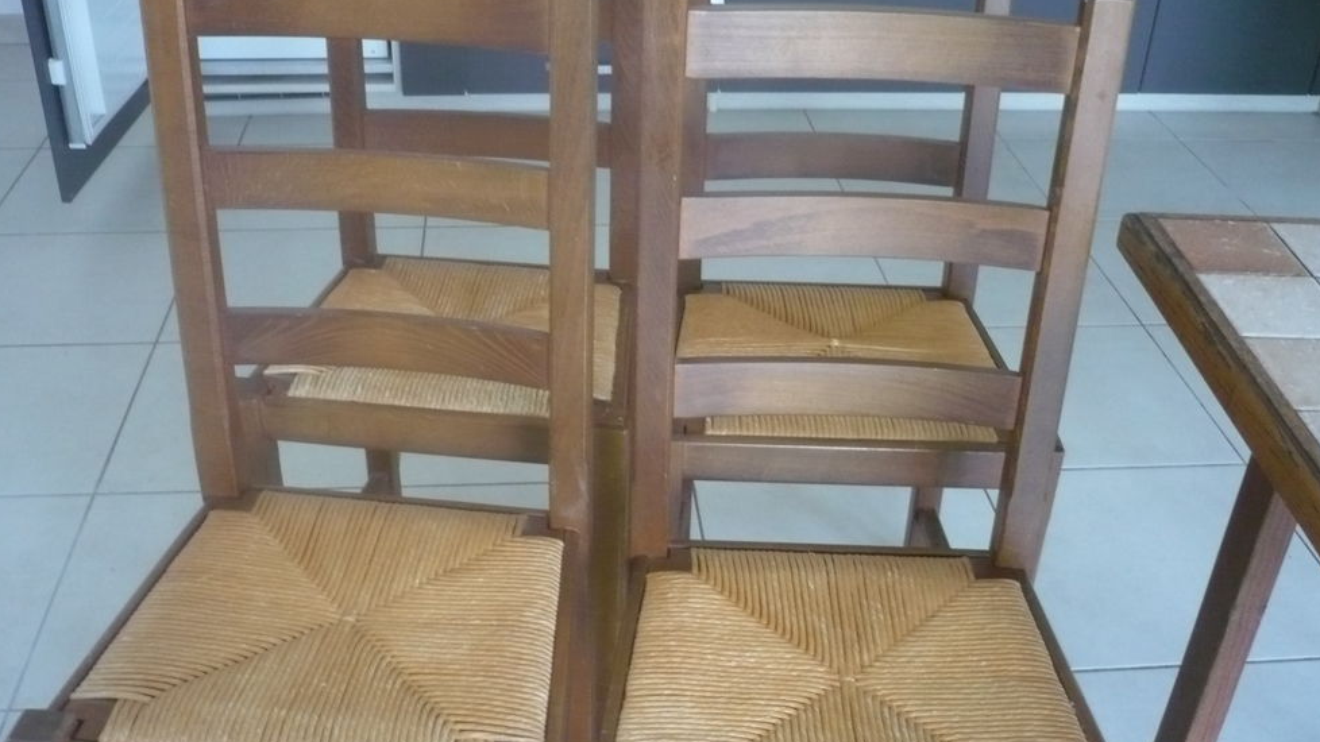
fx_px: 1365
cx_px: 661
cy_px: 403
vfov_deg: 30.4
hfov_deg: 51.6
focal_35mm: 39
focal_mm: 5.8
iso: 320
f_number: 2.8
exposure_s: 1/30
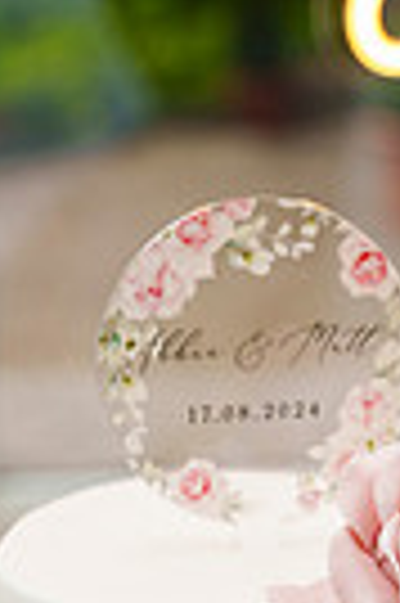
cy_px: 864
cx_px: 306
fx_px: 2807
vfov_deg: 11.8
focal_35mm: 168
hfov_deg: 8.1
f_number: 3.5
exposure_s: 1/250
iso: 200
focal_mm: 50
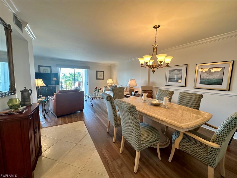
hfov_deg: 102.1
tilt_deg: -5.6
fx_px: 96
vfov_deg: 85.7
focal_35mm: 14
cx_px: 118
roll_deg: -0.7
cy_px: 89
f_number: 2.2
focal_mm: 2.22
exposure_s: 1/60
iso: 160
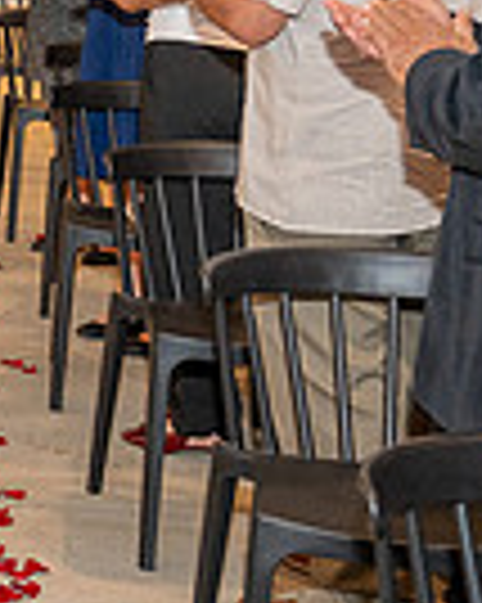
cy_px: 38
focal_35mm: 114
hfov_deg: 11.2
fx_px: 2035
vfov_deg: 16.6
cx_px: -703
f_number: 3.2
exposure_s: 1/200
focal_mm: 28
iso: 1000
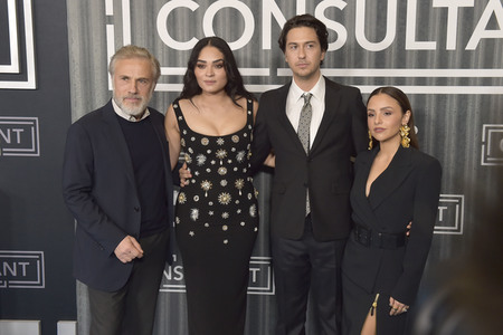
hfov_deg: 44.5
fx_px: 615
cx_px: 252
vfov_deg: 30.5
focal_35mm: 44
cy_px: 168
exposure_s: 1/250
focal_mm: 44
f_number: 6.3
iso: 2500
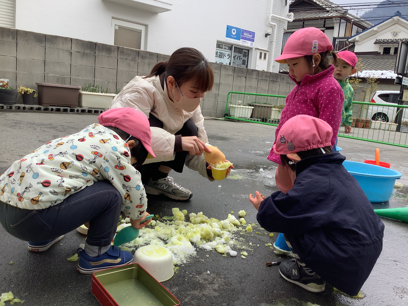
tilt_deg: -10.8
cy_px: 153
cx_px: 204
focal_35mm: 31
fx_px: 365
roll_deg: -5.1
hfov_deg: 58.4
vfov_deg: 45.4
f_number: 2.4
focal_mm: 3.3
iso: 25
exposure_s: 1/284
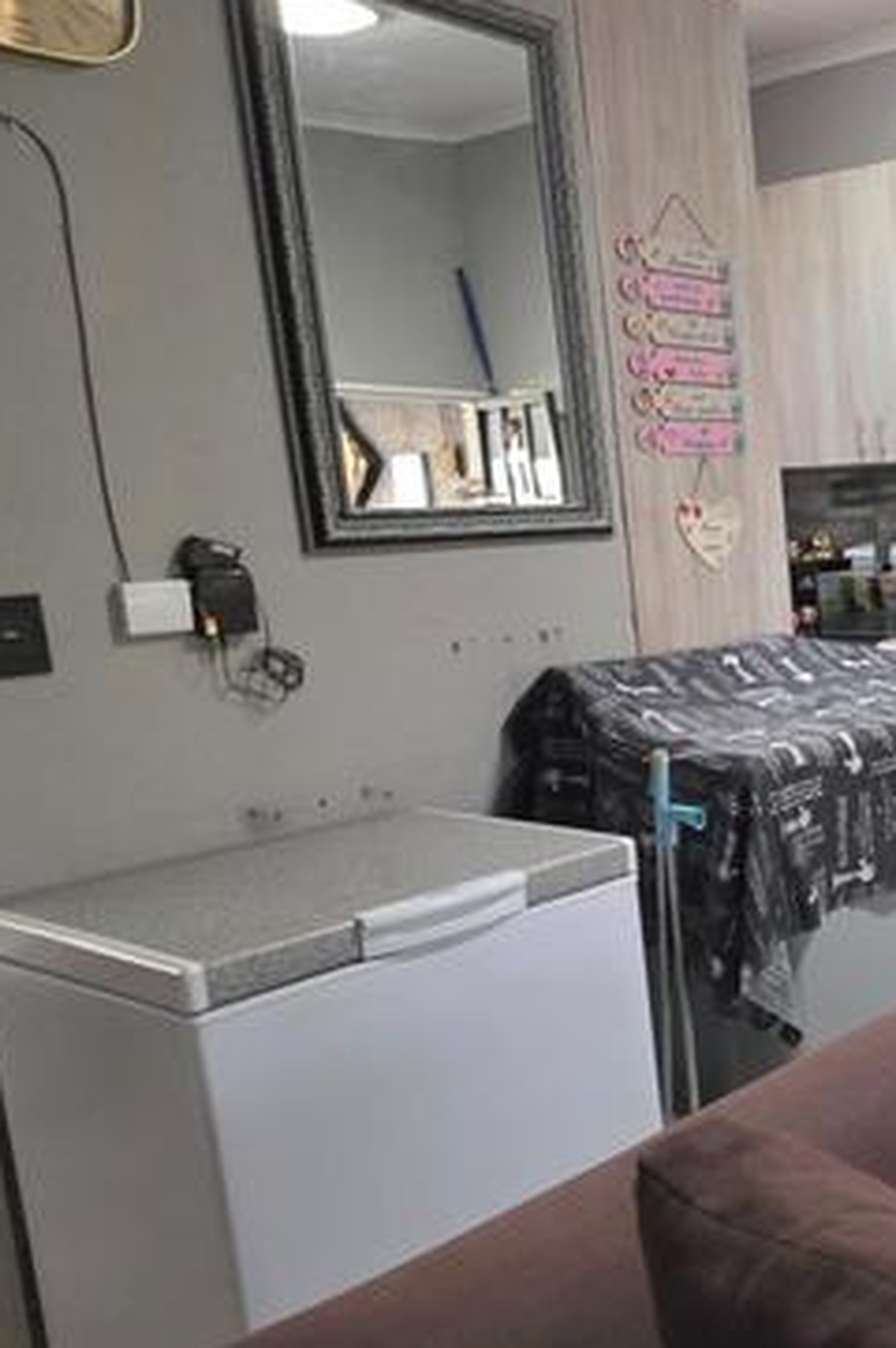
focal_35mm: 30
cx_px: 1299
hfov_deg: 29.4
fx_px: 1122
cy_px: 657
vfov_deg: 62.0
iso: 500
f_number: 1.9
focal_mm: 2.2
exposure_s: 1/50.3
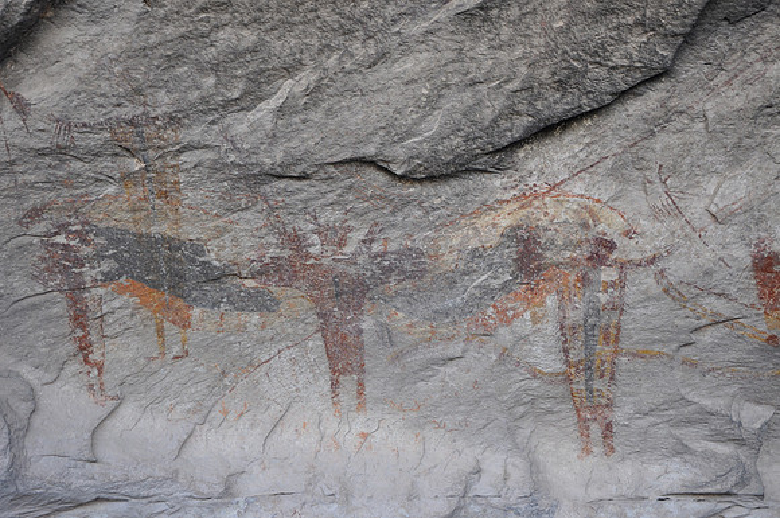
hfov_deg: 35.1
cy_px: 259
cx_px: 390
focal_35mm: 57
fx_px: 1233
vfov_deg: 23.7
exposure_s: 1/30
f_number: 5.6
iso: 320
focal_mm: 38
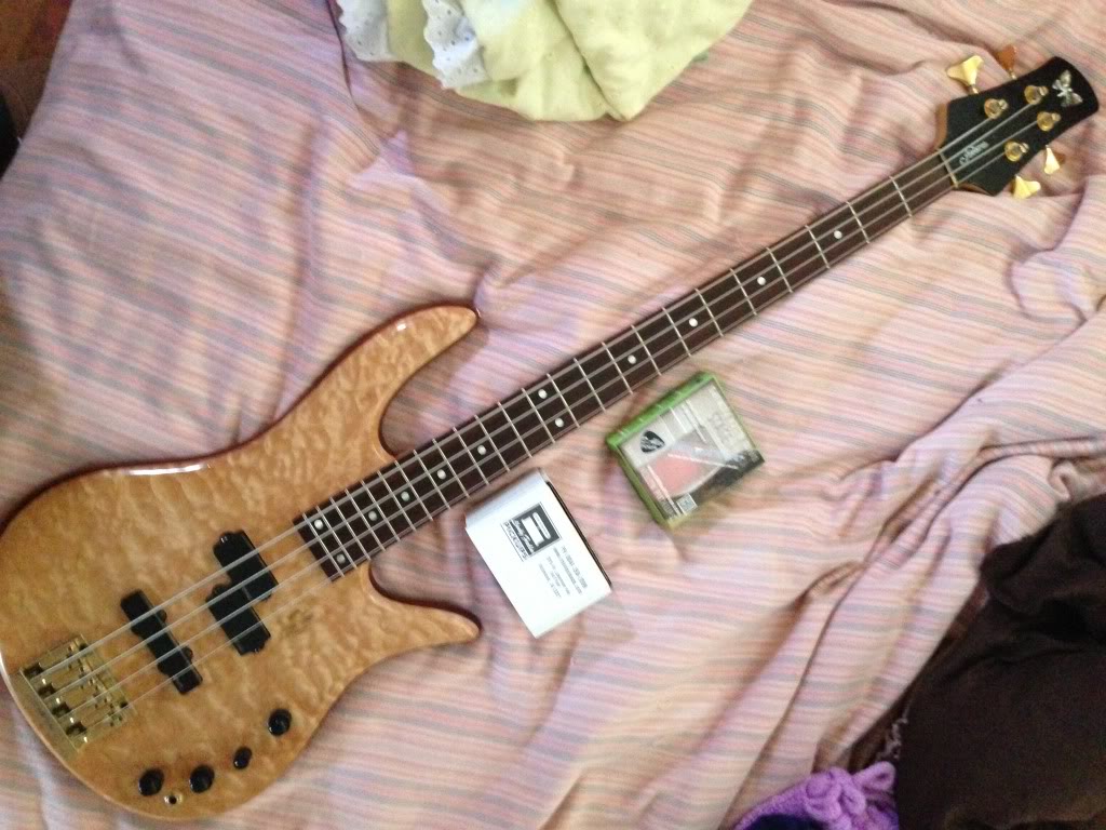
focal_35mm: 33
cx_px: 553
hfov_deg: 55.4
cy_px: 415
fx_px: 1054
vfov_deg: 42.9
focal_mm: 4.1
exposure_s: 1/15
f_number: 2.4
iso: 800
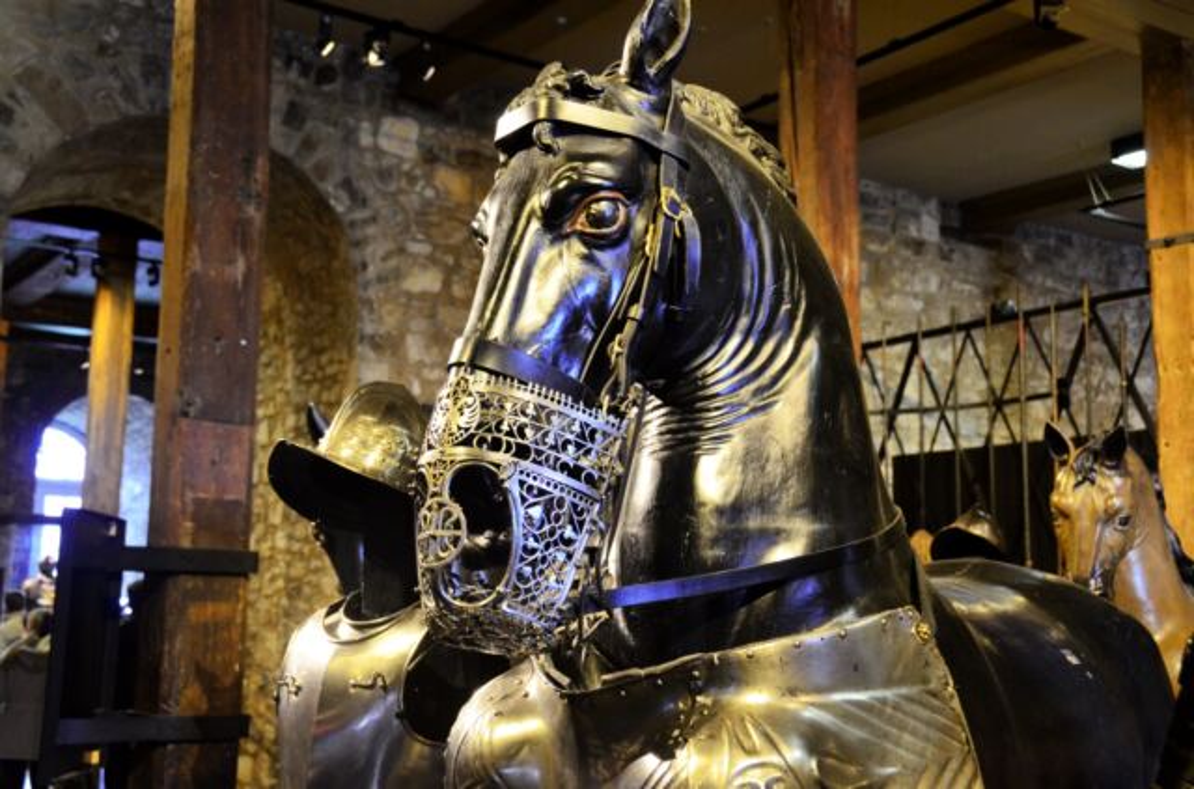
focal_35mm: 42
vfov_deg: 31.7
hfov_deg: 46.5
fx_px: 1389
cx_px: 597
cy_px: 394
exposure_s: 1/15
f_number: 5.6
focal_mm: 28
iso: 1600
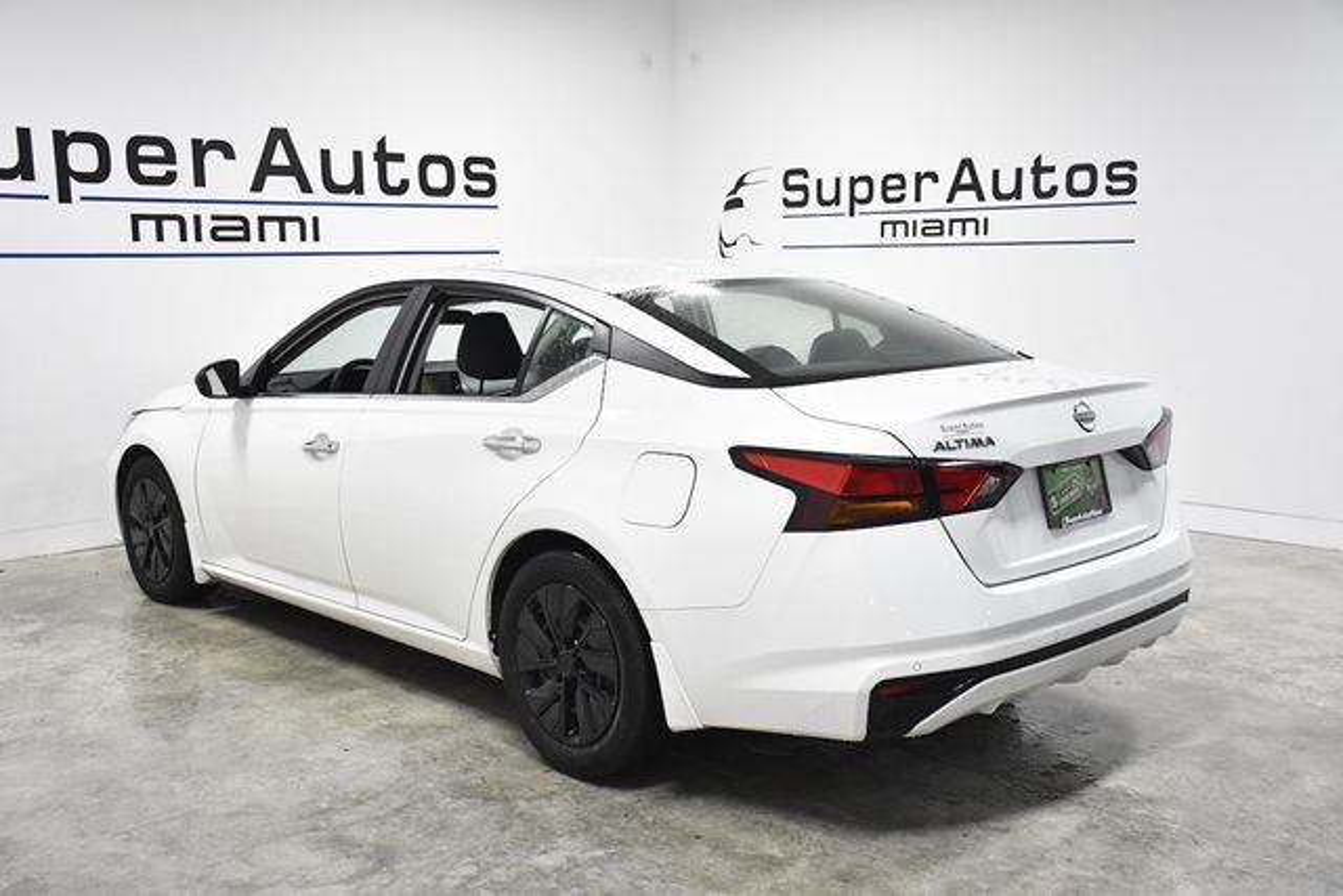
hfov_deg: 53.1
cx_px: 672
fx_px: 1343
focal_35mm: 36
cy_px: 448
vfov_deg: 36.9
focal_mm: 24
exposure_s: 1/500
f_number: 4.5
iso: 2500
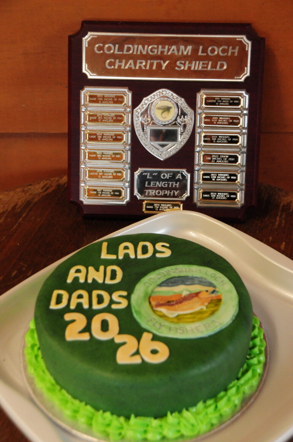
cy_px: 221
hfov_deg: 23.7
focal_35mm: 57
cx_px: 146
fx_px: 698
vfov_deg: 35.1
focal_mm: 38
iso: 2000
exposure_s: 1/60
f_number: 5.6
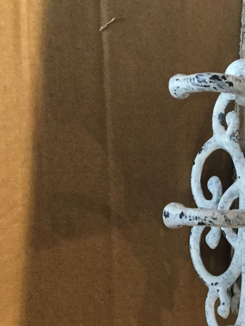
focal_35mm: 56
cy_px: 215
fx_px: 529
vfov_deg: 34.1
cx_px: 195
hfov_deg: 25.7
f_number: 2.4
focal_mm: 3.3
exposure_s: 1/17
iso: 250
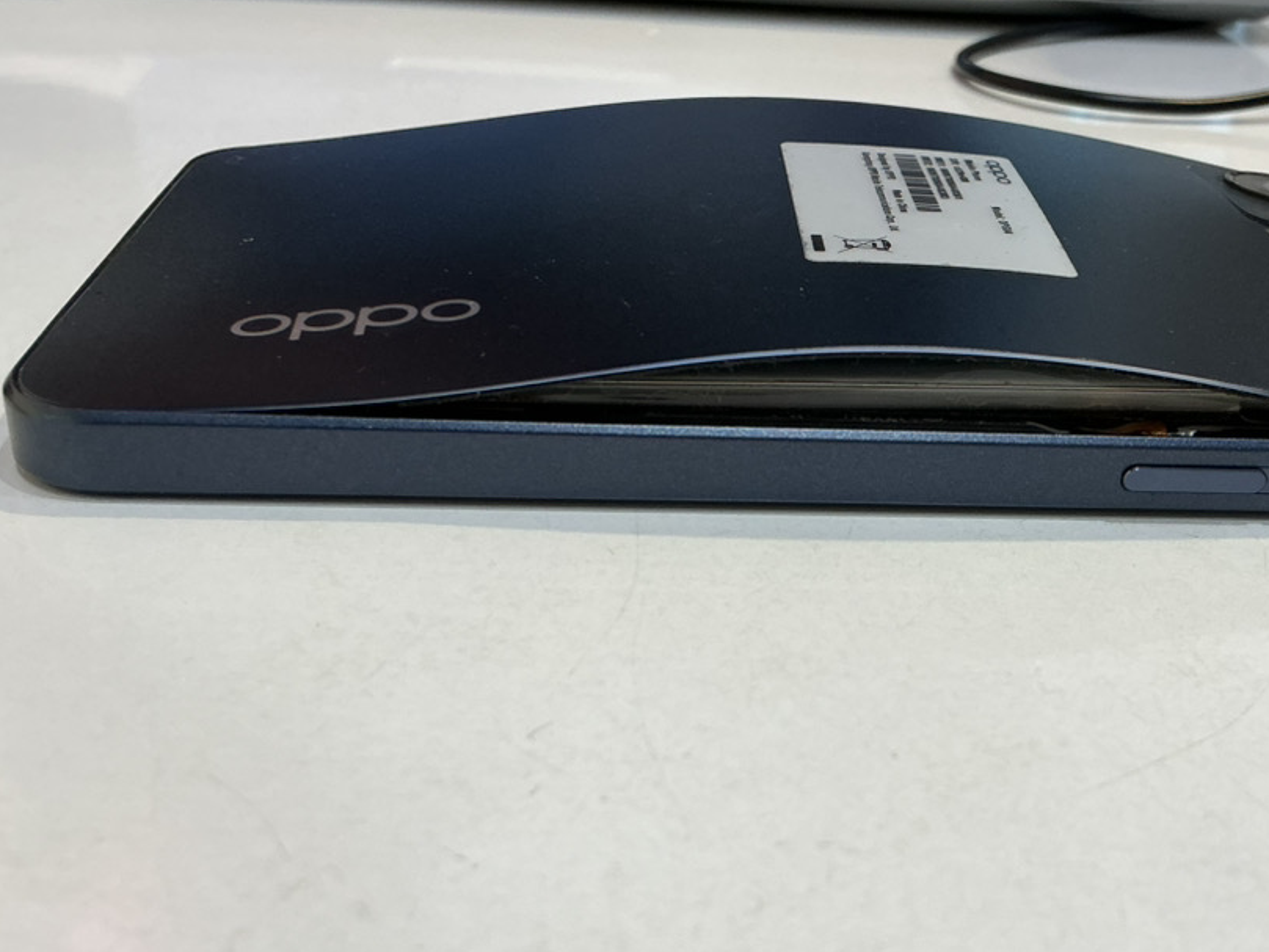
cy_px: 510
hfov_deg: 43.1
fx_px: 1577
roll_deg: -5.0
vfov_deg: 33.6
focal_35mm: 43
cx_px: 863
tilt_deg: -28.3
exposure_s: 1/50
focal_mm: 3
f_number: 1.8
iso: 32
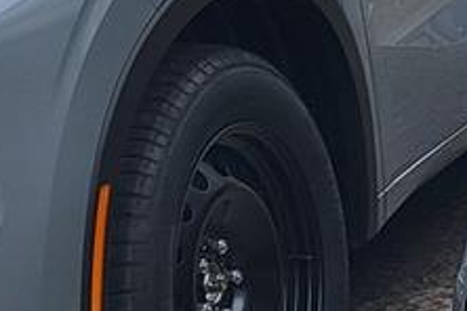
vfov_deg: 8.8
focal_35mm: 156
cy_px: 261
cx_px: 1298
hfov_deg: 10.4
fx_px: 2024
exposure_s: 1/453
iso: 40
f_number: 1.8
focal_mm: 5.4
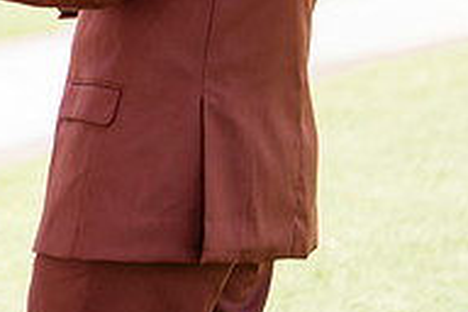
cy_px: -101
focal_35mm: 181
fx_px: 2353
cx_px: -272
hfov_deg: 10.9
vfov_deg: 7.5
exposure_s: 1/2500
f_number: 1.2
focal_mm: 50
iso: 200
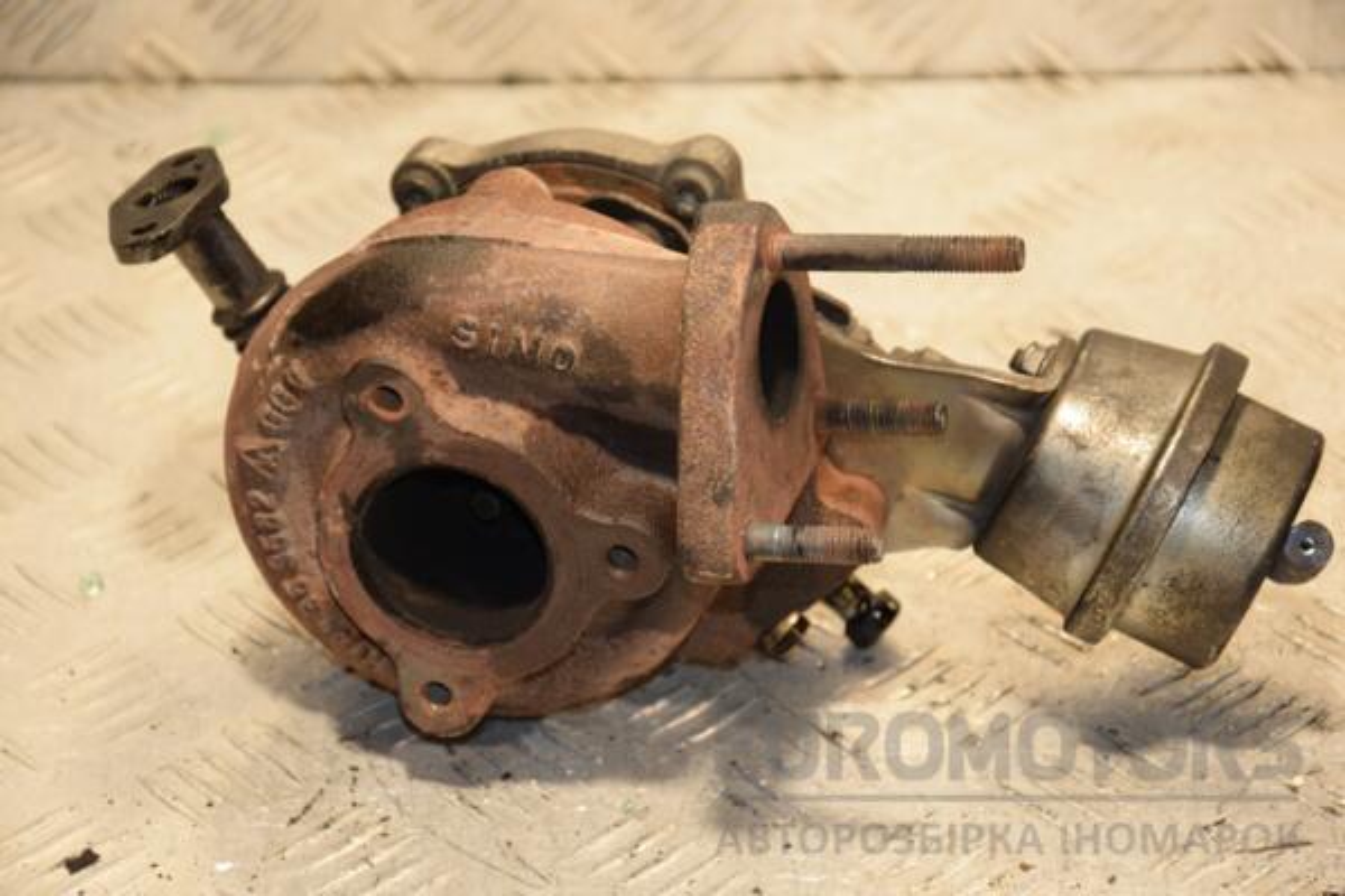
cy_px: 448
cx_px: 672
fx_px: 5043
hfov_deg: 15.2
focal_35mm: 135
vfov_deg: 10.2
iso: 800
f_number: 5.6
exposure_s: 1/100
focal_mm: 90
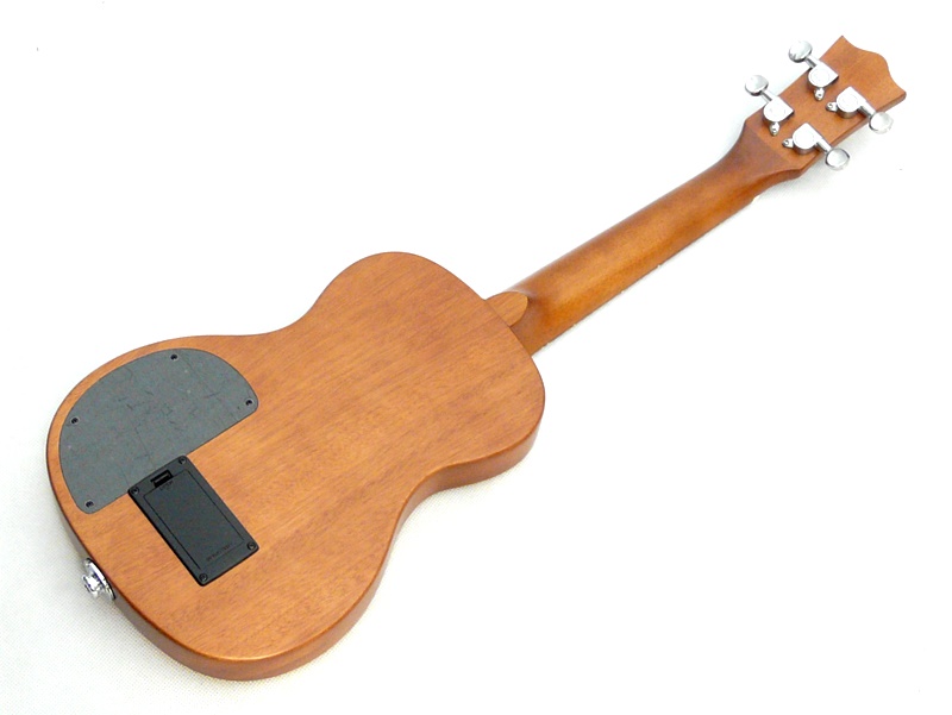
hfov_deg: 59.9
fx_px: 826
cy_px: 358
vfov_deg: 46.8
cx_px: 476
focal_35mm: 30
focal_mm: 4.9
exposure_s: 1/6
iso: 200
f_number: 2.8
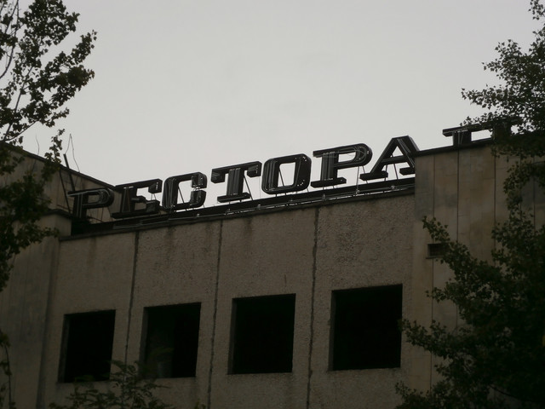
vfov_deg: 20.2
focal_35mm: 73
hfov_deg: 26.7
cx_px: 272
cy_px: 204
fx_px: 1149
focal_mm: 13
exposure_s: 1/800
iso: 80
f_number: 4.4
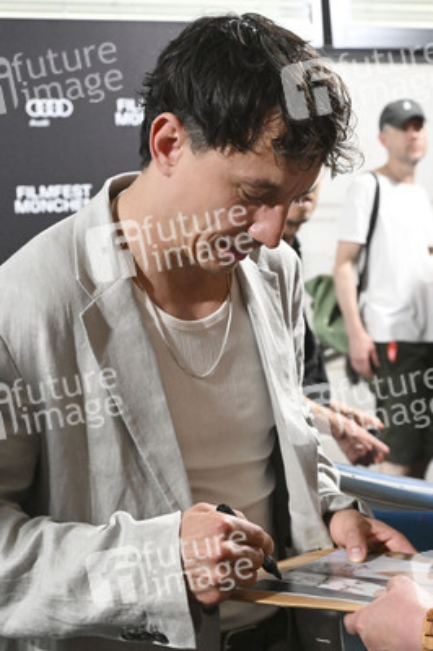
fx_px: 795
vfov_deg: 44.5
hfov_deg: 30.5
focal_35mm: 44
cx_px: 216
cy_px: 326
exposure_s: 1/200
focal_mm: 44
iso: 8000
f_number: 5.6
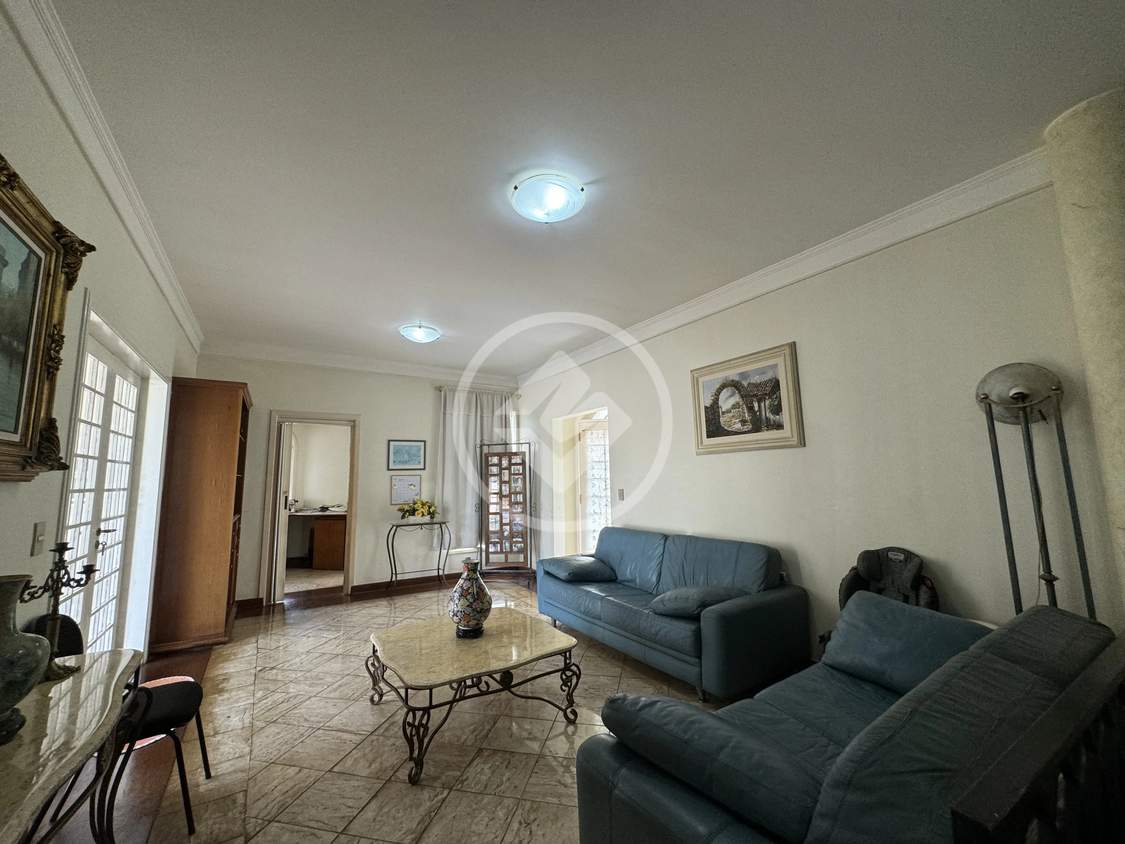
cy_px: 422
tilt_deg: +7.5
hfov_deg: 102.1
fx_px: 455
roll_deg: +1.0
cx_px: 562
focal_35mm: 14
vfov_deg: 85.7
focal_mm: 2.22
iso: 125
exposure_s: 1/120
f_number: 2.2
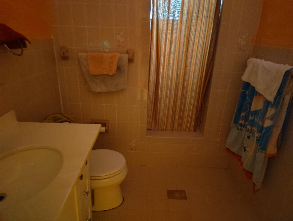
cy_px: 110
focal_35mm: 24
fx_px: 203
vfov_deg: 56.9
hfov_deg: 71.5
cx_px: 146
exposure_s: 1/8
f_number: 1.8
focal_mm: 5.56
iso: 8000
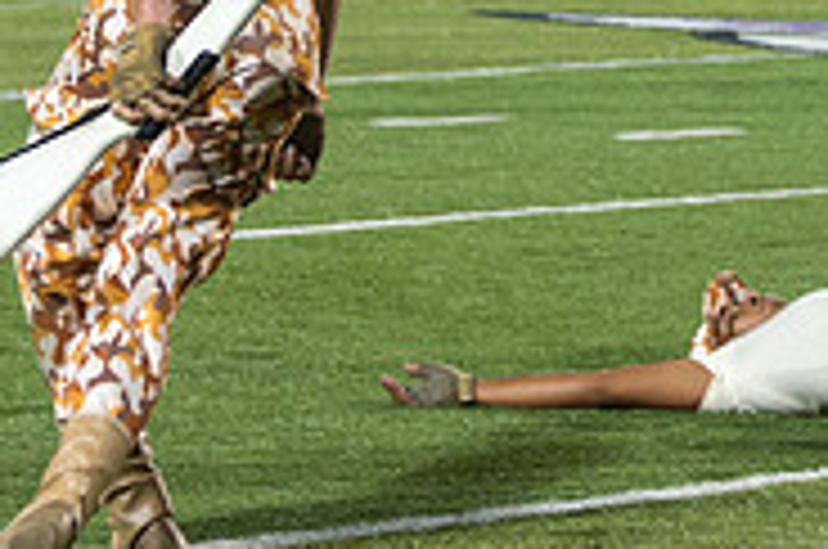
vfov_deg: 3.7
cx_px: 260
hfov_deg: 5.6
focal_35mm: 370
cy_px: -288
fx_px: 8495
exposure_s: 1/160
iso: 1600
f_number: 4.5
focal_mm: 78
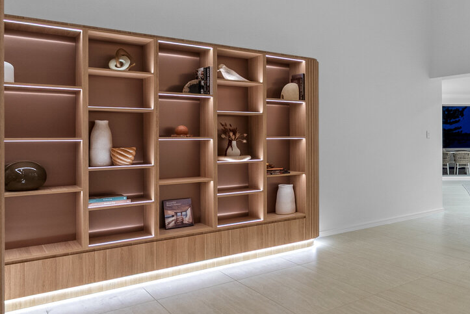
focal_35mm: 31
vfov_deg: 42.4
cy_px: 149
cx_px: 452
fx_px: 405
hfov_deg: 50.7
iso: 320
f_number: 11
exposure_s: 2
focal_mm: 14
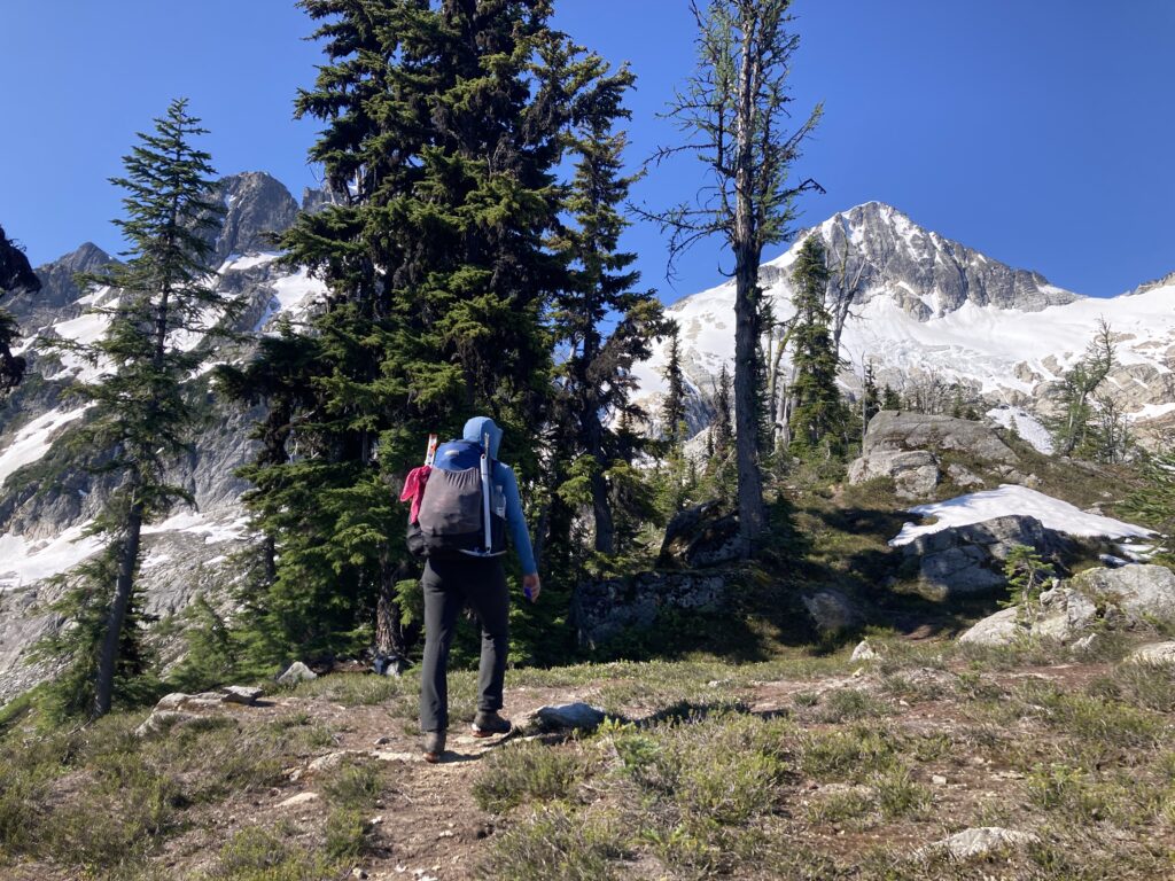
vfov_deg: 49.7
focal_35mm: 28
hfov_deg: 63.4
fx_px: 950
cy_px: 440
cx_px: 588
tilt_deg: +13.8
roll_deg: -0.7
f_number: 1.8
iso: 20
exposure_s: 1/1171
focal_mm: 3.99
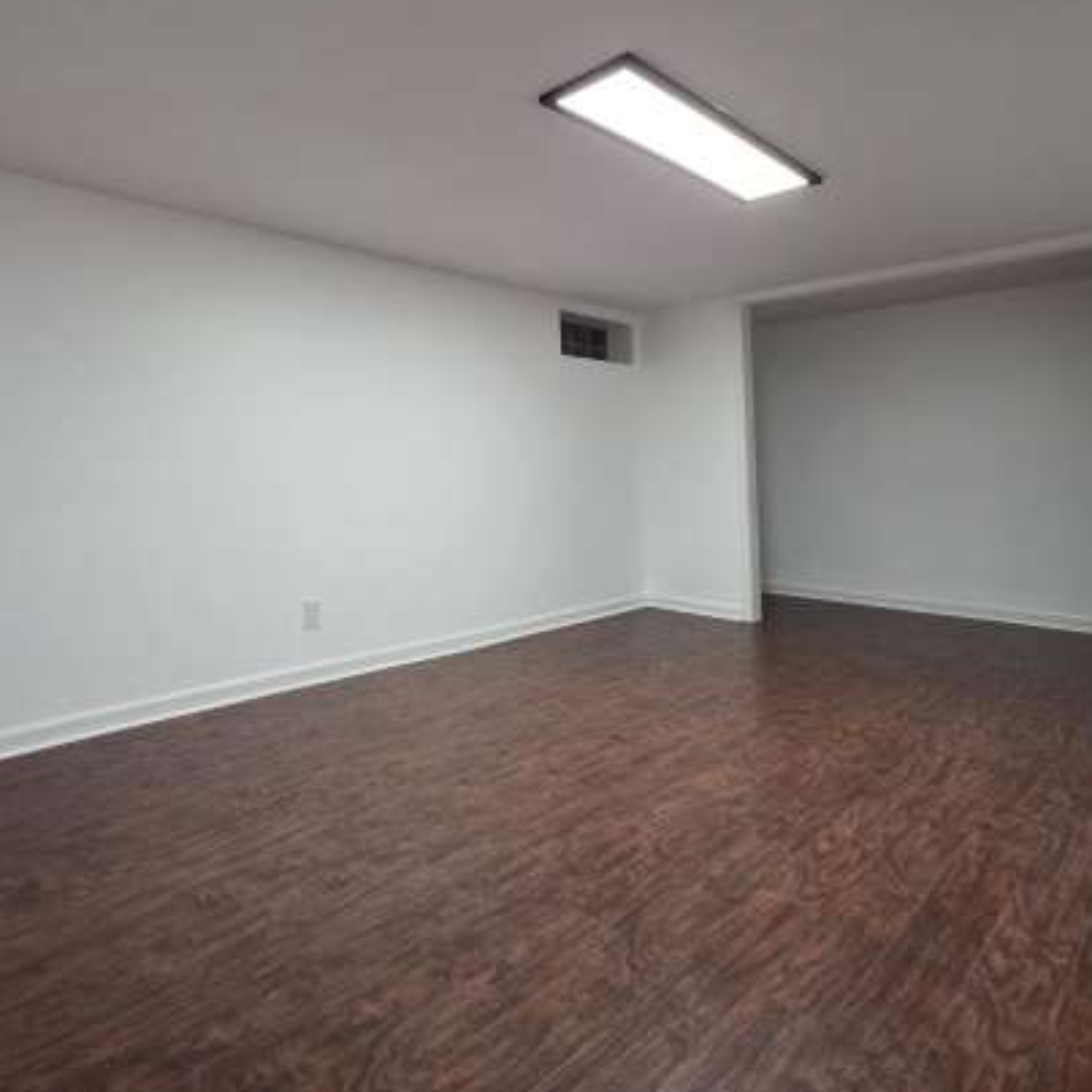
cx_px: 467
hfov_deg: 77.2
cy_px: 423
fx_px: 678
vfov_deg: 76.6
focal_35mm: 19
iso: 200
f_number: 1.9
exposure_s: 1/60
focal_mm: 2.2
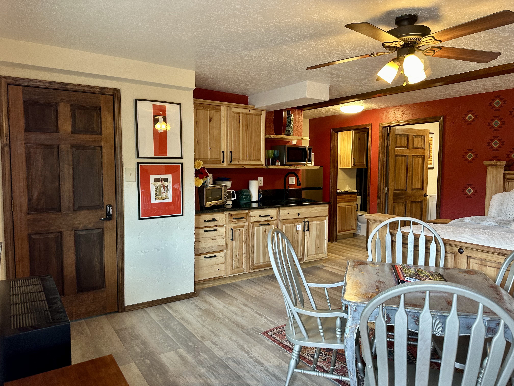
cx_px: 257
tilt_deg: -4.3
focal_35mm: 24
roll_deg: -0.2
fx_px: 356
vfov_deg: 56.8
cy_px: 193
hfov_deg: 71.6
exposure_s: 1/60
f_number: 1.78
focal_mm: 6.86
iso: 125
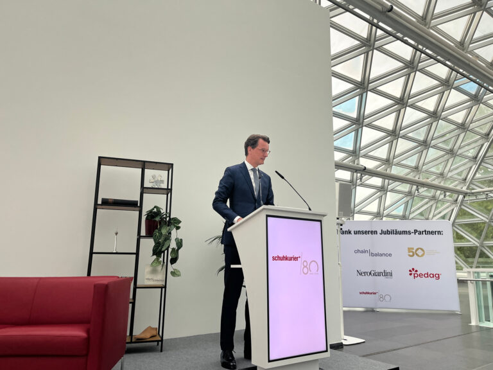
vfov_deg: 53.1
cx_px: 246
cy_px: 185
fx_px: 370
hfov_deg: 67.3
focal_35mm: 26
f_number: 1.6
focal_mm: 5.1
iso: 100
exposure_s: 1/122
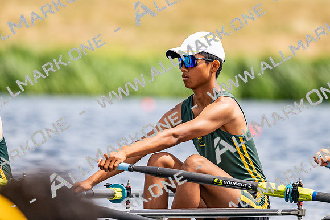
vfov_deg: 2.3
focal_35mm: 600
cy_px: 110
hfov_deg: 3.4
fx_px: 5497
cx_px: 165
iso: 360
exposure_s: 1/2500
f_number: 4.5
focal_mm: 400
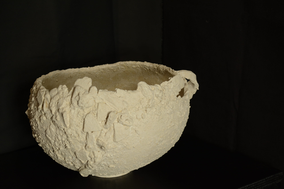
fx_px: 532
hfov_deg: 29.9
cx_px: 142
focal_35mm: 68
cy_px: 94
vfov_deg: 20.2
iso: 400
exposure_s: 1/60
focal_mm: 45
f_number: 6.3
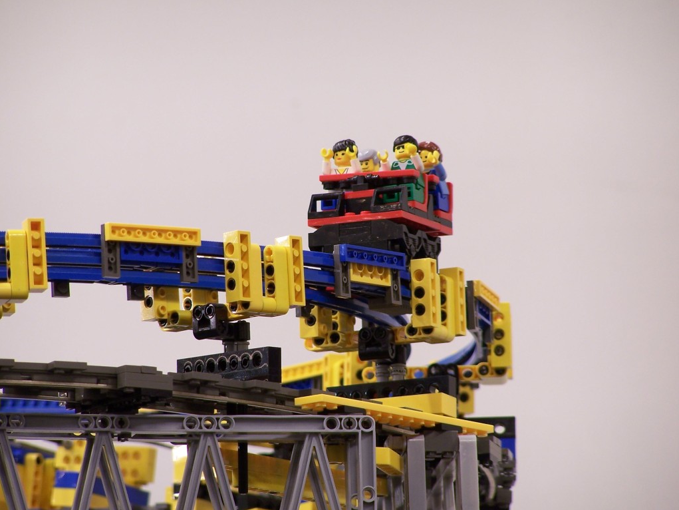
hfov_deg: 6.2
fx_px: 6238
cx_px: 340
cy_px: 255
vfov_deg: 4.7
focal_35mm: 318
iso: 80
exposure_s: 1/2
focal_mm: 52.6
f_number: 3.6
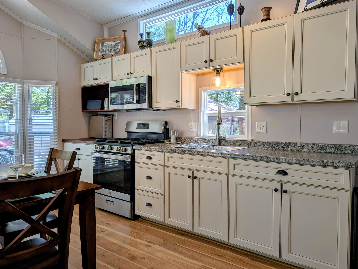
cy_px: 134
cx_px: 179
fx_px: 249
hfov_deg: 71.5
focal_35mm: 24
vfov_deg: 56.9
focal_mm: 6.9
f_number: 1.68
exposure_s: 1/126
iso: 19
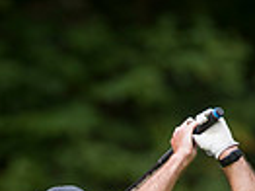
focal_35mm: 994
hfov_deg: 2.0
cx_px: 43
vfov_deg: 1.5
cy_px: 390
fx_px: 7316
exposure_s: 1/1600
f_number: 4
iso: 500
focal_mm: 300
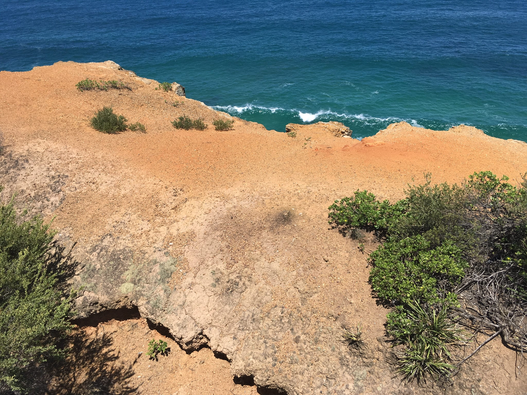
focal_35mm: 29
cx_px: 264
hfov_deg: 61.7
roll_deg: +1.2
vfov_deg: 48.2
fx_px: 442
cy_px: 198
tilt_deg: -33.4
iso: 25
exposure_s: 1/1748
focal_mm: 4.15
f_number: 2.2
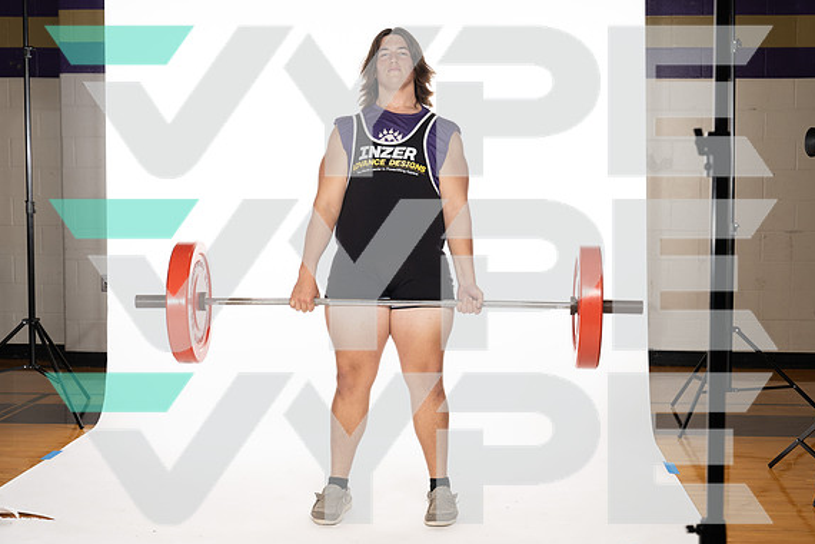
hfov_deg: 35.1
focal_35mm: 57
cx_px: 413
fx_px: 1290
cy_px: 276
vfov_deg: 23.8
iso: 250
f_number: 5.6
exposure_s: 1/250
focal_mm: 56
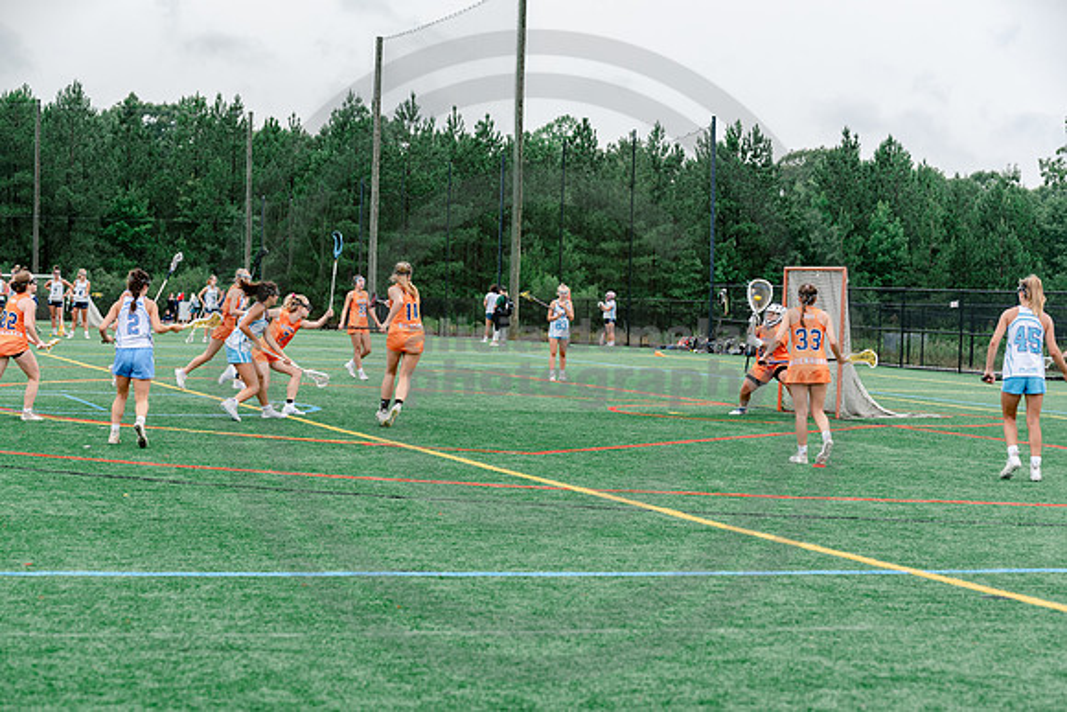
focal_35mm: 90
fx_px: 2668
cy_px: 356
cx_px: 534
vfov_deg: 15.2
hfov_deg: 22.6
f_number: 4.5
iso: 250
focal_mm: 90
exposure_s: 1/320
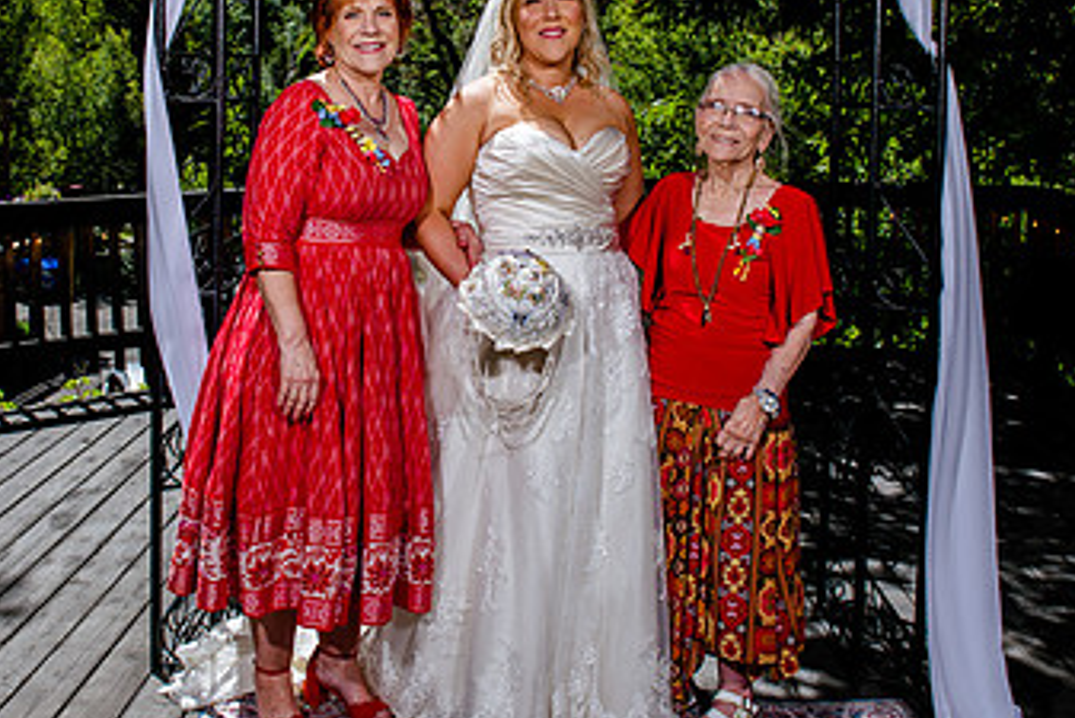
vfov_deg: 29.7
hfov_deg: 43.4
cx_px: 432
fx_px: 1344
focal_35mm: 45
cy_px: 231
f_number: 8
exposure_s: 1/400
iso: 160
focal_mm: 24
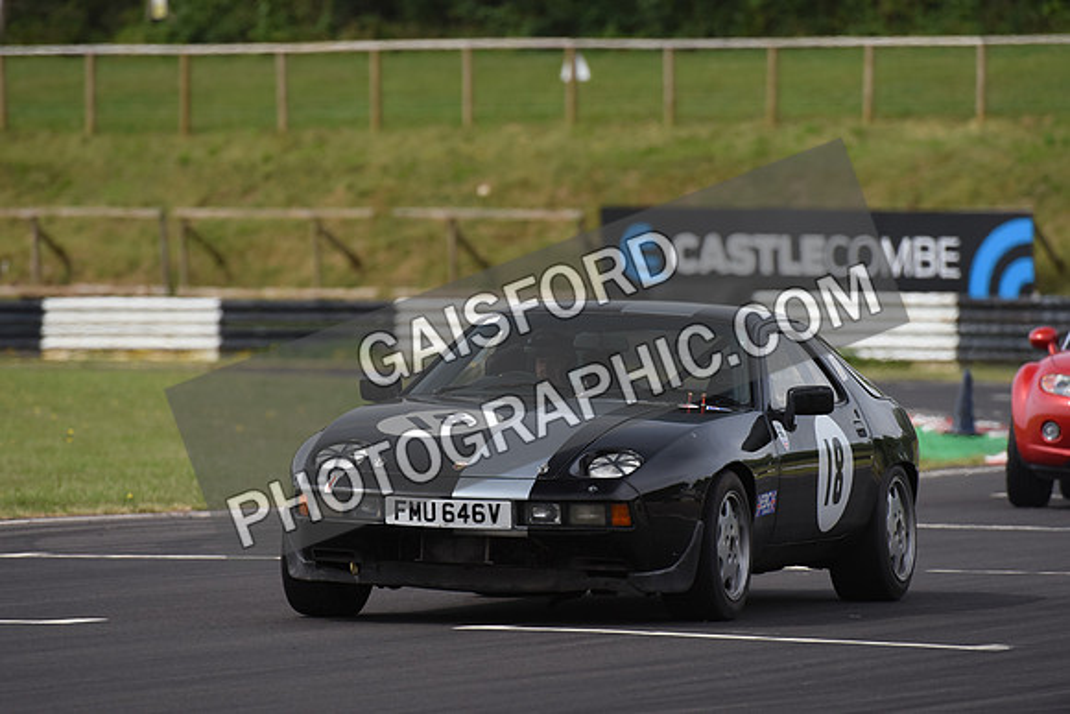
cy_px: 357
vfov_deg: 3.4
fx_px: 11891
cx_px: 535
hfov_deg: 5.2
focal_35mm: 400
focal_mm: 400
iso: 800
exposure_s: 1/1000
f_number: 5.6
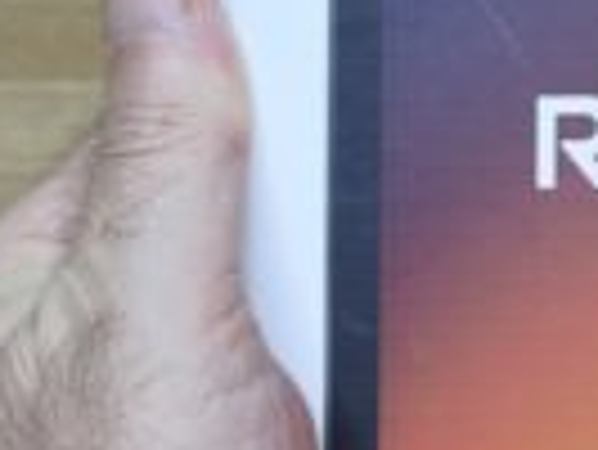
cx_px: 791
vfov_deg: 12.3
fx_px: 2075
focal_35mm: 120
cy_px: 369
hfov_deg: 15.6
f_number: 1.7
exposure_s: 1/100
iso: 400
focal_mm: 5.35
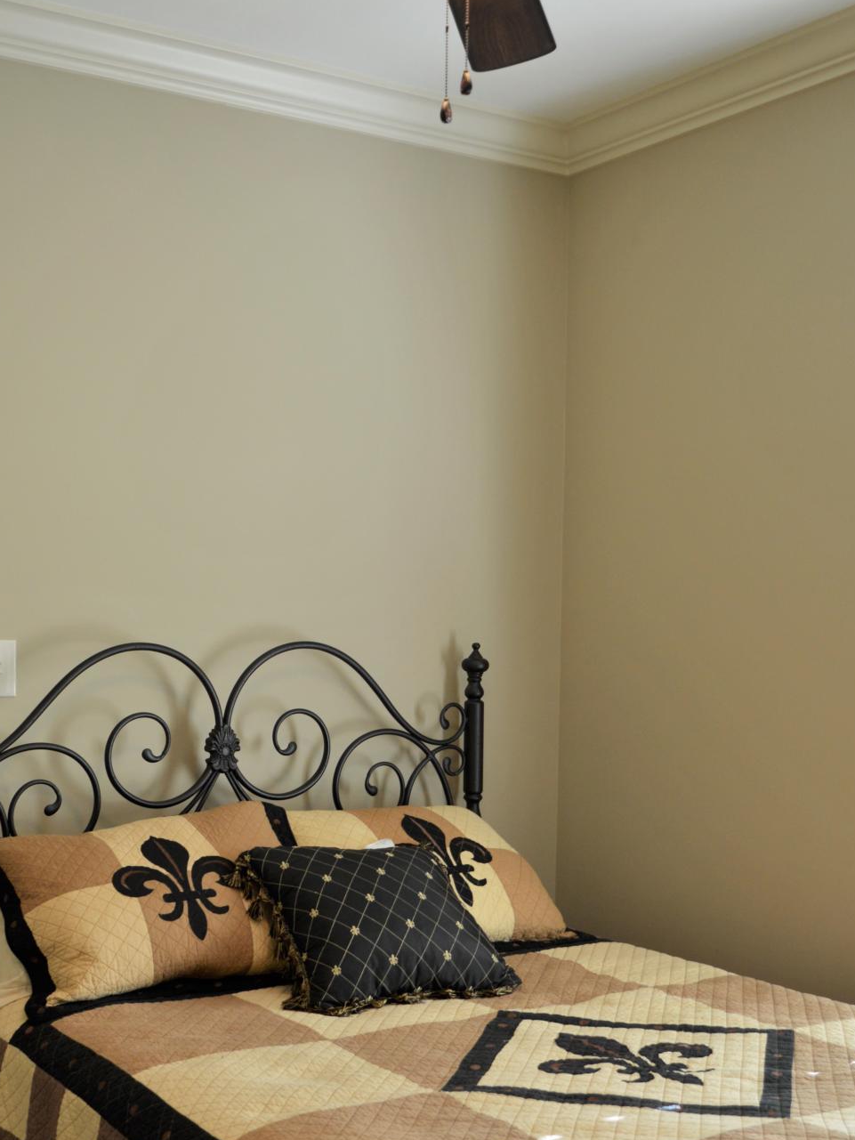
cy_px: 743
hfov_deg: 32.0
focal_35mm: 45
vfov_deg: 41.6
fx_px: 1482
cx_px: 321
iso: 400
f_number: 3.8
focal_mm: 20
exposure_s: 1/30
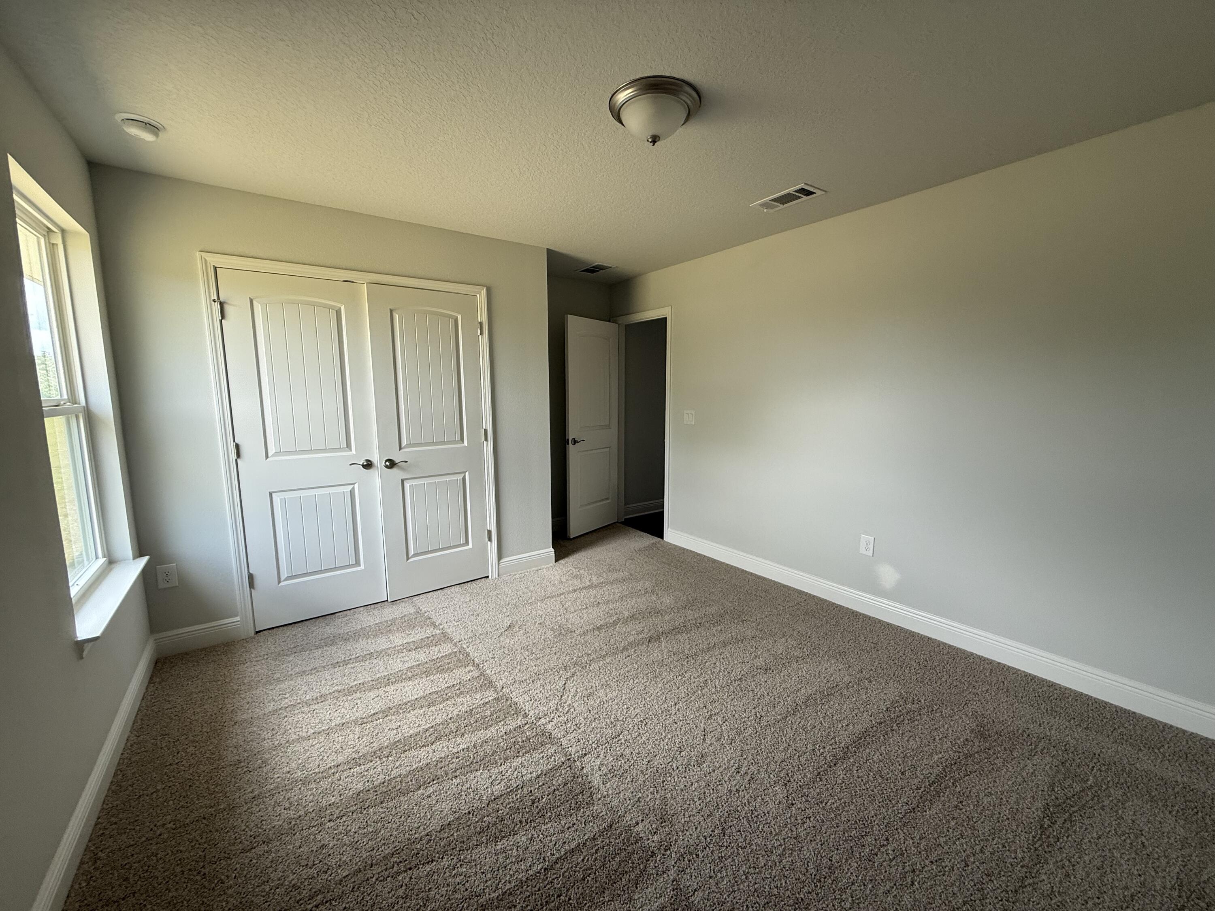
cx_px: 608
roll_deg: -0.8
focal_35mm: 14
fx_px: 491
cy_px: 456
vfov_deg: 85.7
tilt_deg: -7.0
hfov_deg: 102.1
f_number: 2.2
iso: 100
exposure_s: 1/99
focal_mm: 2.22
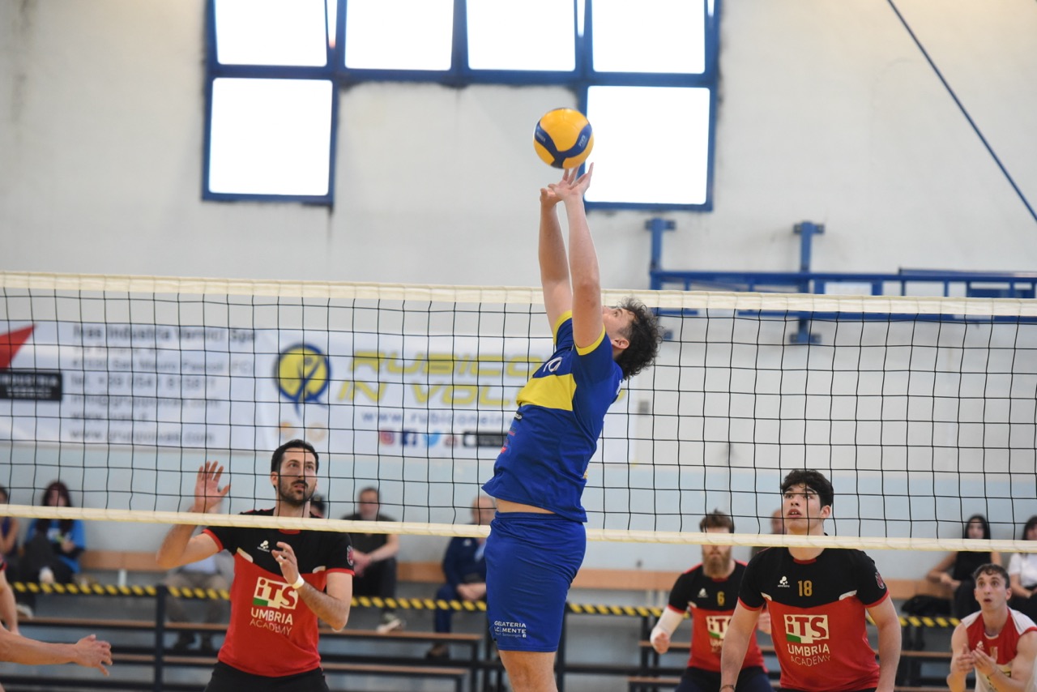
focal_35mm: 145
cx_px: 518
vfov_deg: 9.5
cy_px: 346
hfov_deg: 14.2
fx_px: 4177
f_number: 4
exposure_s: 1/1000
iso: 4000
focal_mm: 145
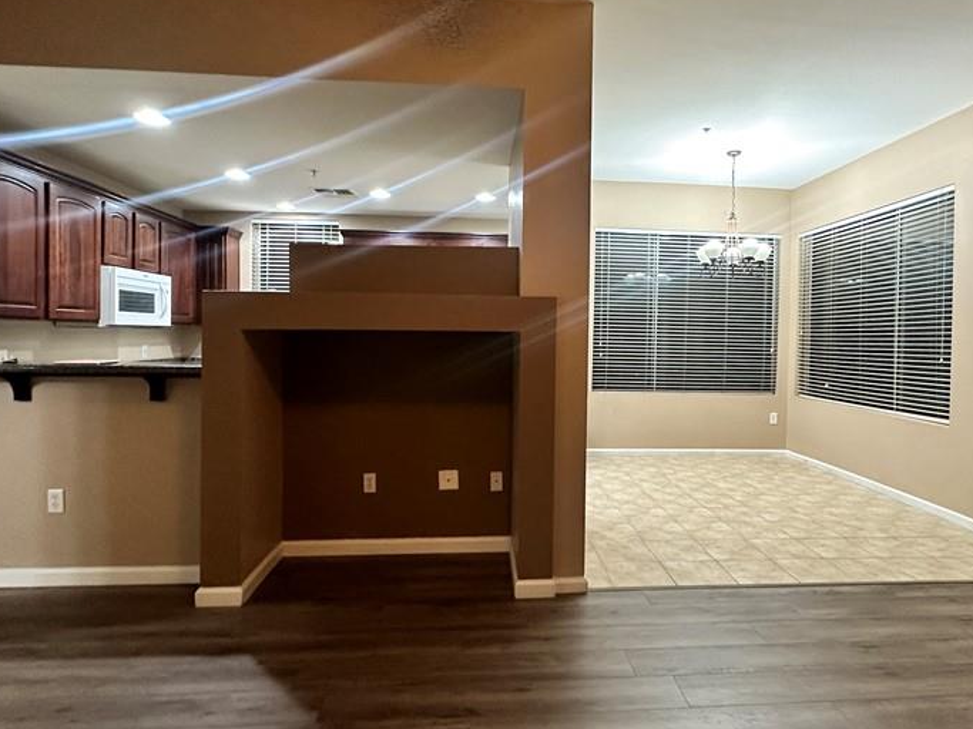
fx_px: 590
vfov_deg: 63.4
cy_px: 346
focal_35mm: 21
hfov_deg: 78.8
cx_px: 527
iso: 500
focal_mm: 2.22
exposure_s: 1/60
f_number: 2.2
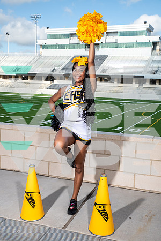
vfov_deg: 46.4
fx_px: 282
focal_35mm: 42
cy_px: 120
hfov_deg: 31.9
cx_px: 80
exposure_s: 1/320
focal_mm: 42
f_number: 7.1
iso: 100
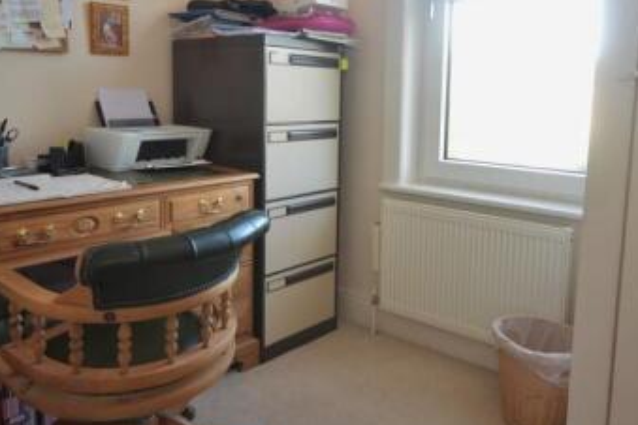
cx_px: 363
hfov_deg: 63.4
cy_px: 165
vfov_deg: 44.7
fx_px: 514
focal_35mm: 29
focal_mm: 10
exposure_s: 1/60
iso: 400
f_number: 4
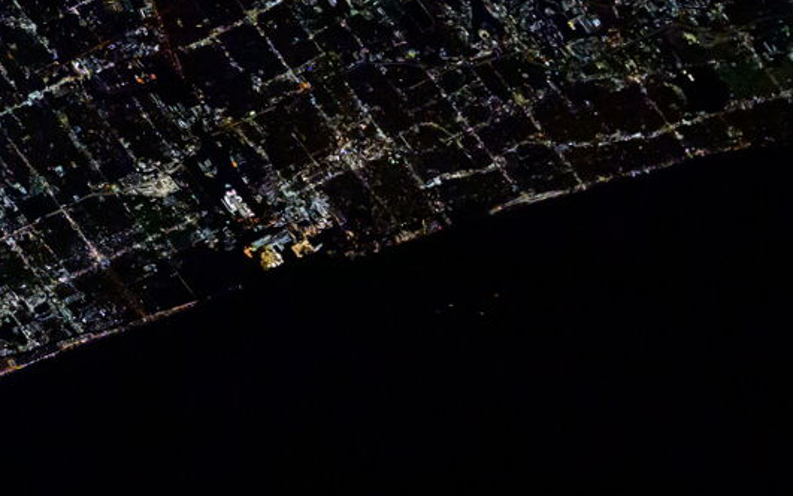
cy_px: 182
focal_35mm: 737
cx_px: -594
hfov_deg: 2.8
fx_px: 15930
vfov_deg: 1.8
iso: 25600
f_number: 2
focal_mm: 200
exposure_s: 1/250
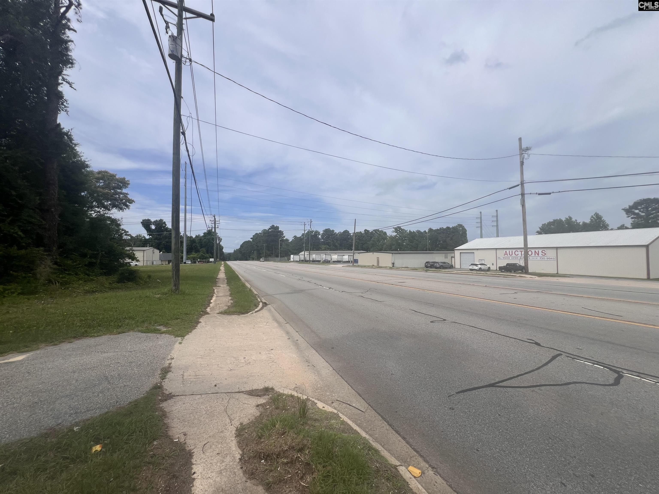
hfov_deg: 106.2
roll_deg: -0.1
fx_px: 247
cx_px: 330
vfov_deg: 89.9
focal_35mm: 13
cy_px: 247
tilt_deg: -1.2
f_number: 1.8
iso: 32
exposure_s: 1/3311
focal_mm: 1.57
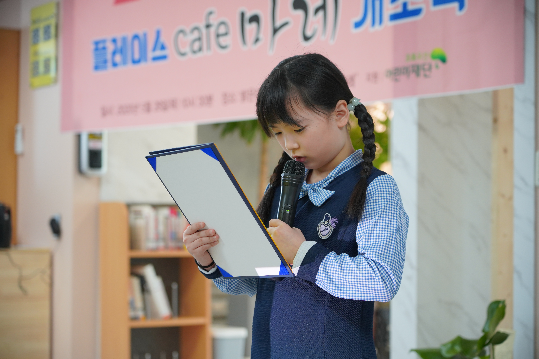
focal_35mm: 87
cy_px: 180
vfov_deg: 15.7
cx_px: 270
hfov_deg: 23.4
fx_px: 1302
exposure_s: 1/125
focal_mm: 87
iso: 1250
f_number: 4
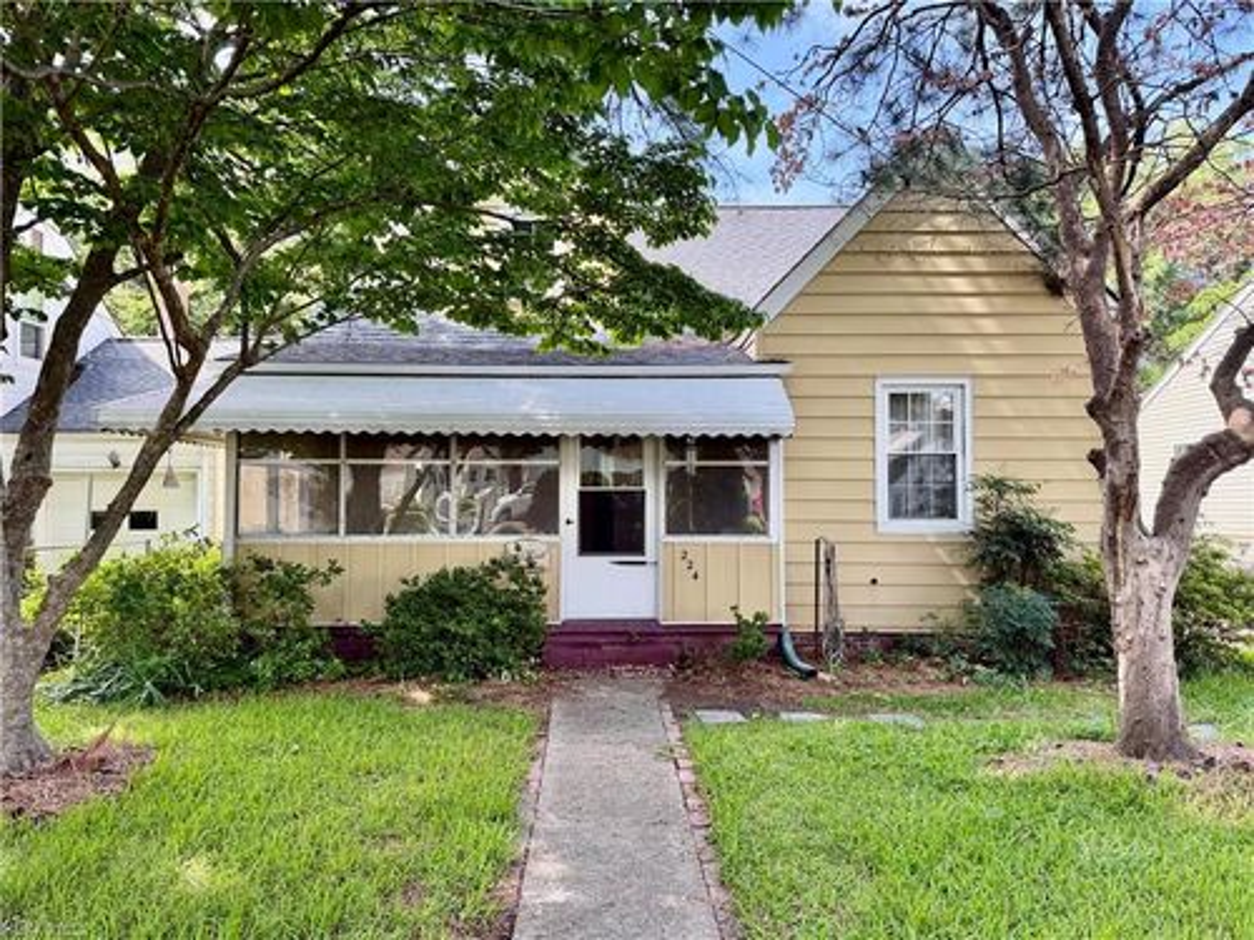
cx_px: 627
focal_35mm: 24
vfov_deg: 56.8
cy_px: 470
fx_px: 869
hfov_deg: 71.6
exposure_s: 1/423
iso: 100
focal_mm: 6.76
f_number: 1.78
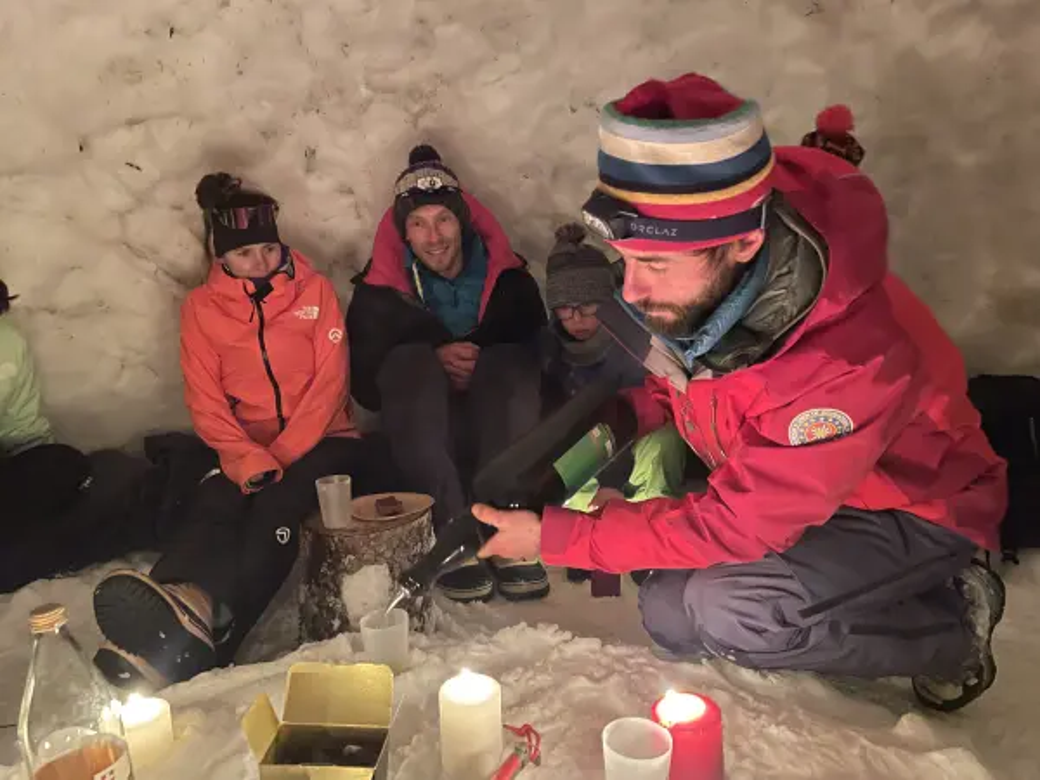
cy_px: 390
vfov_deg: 53.1
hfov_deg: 67.3
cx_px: 520
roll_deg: +3.0
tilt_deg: -9.4
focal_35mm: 26
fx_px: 781
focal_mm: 4.2
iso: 1000
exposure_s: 1/23
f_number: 1.6
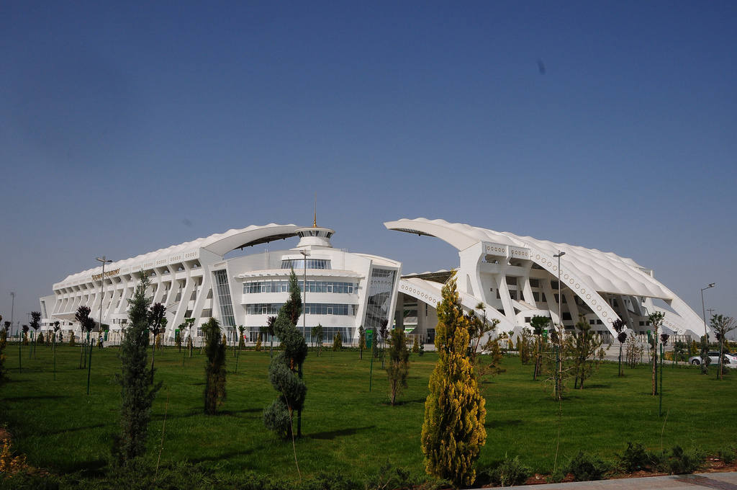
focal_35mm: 30
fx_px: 613
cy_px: 245
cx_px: 368
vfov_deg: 43.5
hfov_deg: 62.0
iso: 250
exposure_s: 1/800
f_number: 14
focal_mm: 20
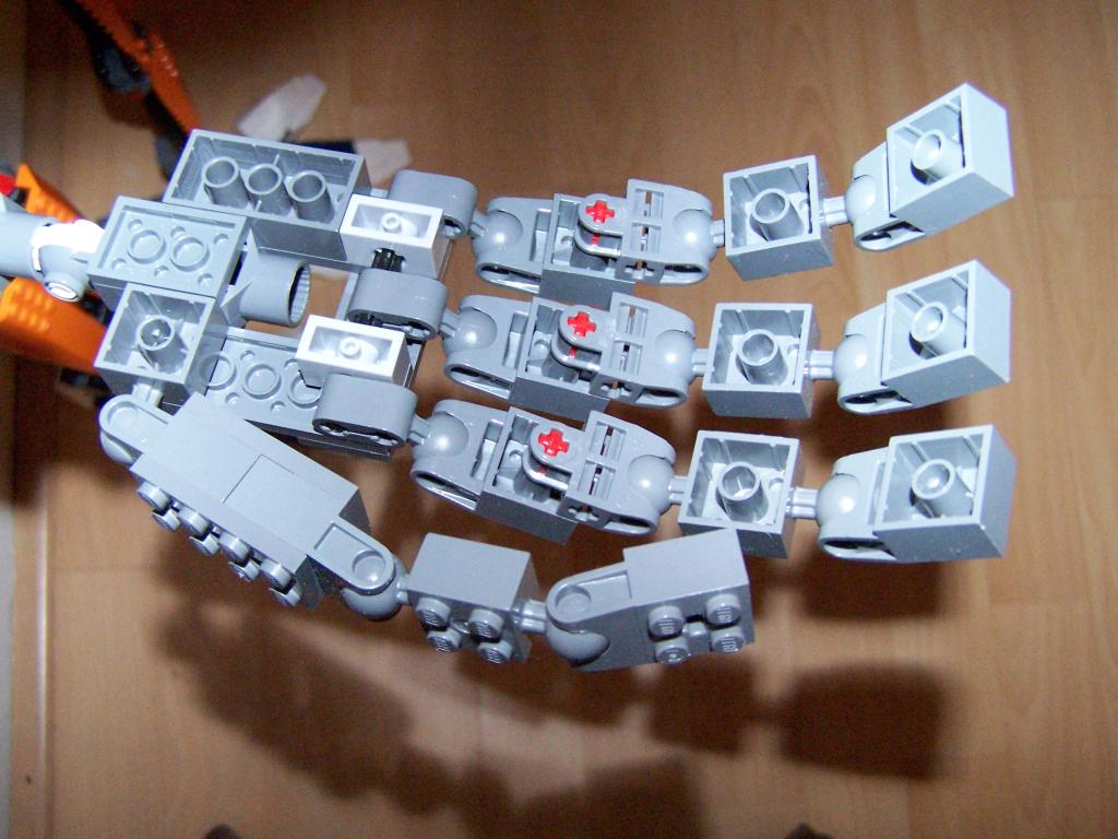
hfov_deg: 49.0
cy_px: 420
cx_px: 559
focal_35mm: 38
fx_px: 1227
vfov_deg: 37.7
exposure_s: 1/45
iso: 400
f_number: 3.2
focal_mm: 6.3
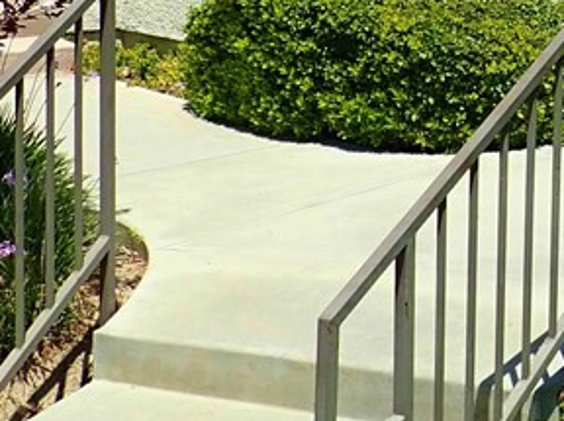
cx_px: 756
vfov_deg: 15.7
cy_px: -134
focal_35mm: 89
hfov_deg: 20.0
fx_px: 1448
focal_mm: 4.5
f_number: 8
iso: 100
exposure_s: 1/250
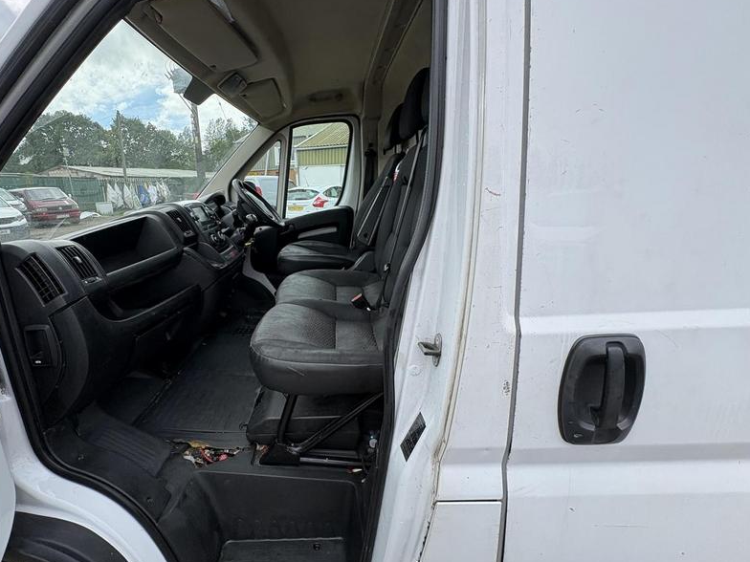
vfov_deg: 78.0
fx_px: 347
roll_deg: -1.5
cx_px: 323
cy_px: 262
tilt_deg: -1.1
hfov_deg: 93.9
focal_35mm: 16
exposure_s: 1/377
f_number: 2.2
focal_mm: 2.22
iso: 40
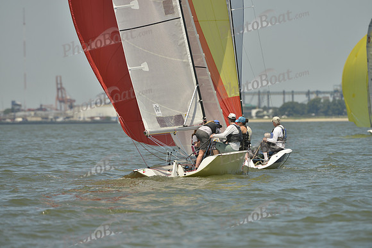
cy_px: 124
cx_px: 186
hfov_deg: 5.2
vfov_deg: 3.4
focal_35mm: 400
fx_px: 4134
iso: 200
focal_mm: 400
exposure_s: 1/1250
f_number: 6.3
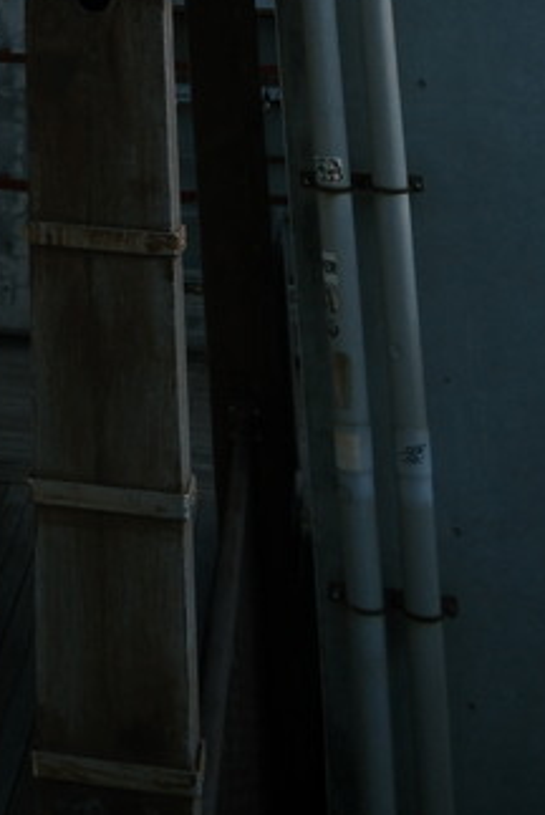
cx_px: -265
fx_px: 1722
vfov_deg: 20.0
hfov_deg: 16.4
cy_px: -621
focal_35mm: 76
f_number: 8
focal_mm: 14
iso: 500
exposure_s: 1/480
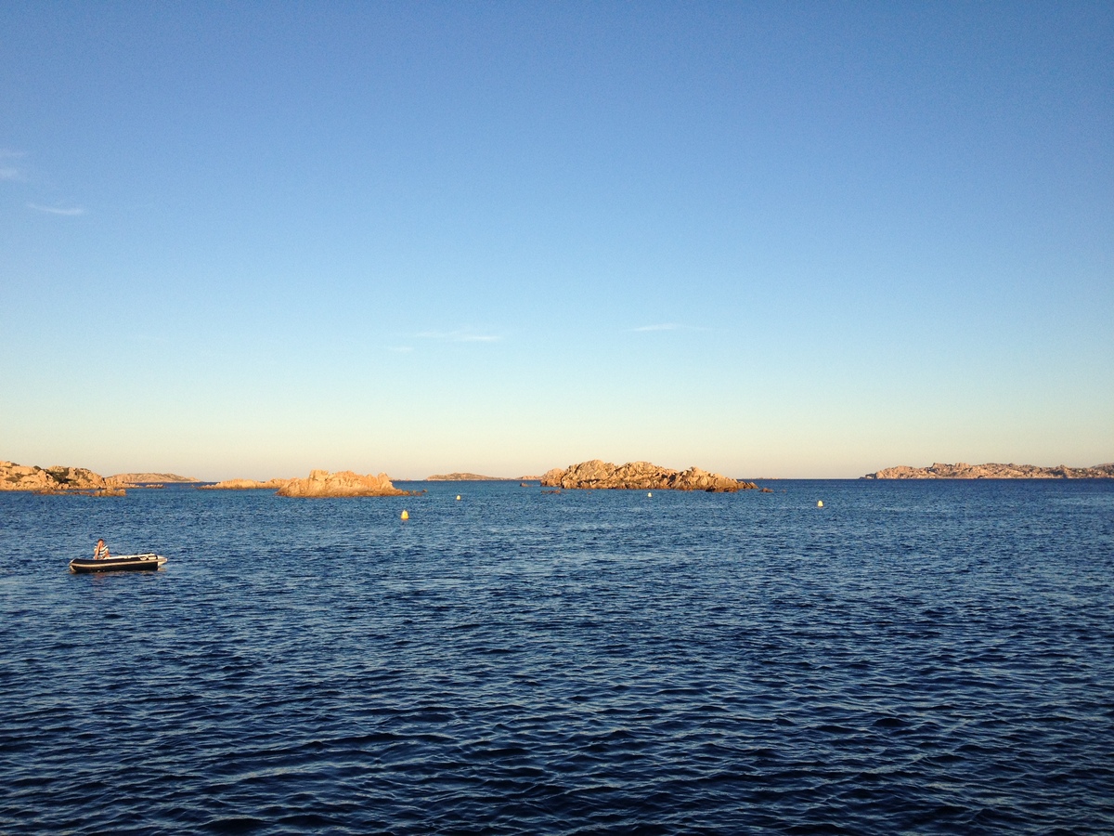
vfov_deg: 40.7
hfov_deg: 52.6
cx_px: 557
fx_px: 1126
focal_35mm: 35
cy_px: 418
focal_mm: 4.28
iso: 64
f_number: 2.4
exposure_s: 1/1042
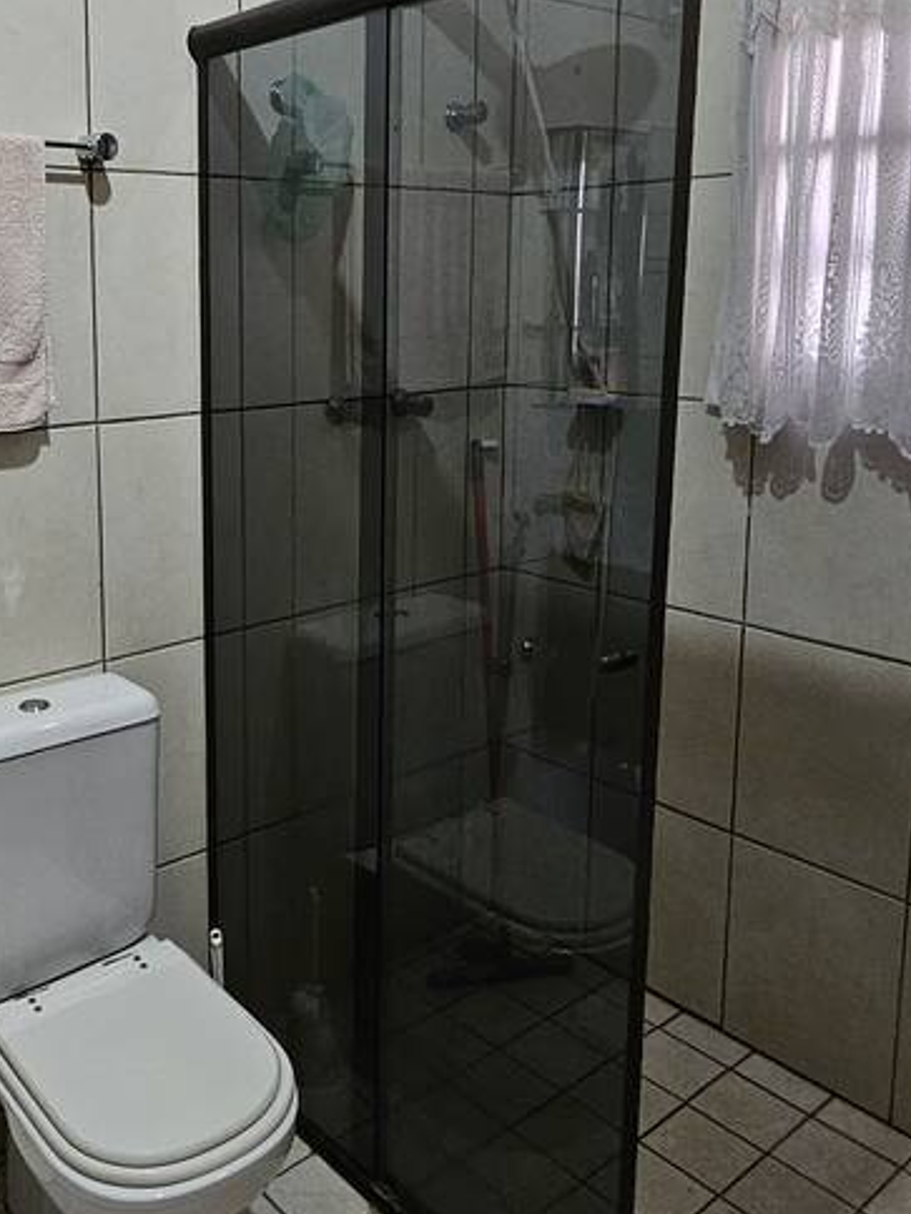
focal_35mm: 29
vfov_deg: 60.7
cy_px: 446
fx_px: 1018
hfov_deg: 46.0
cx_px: 198
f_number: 2.2
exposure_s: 1/60
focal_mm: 2.2
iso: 400
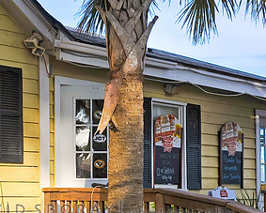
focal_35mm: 96
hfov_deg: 19.9
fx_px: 757
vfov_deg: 16.0
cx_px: 106
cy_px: 167
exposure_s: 1/2000
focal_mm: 50
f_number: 3.5
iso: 200
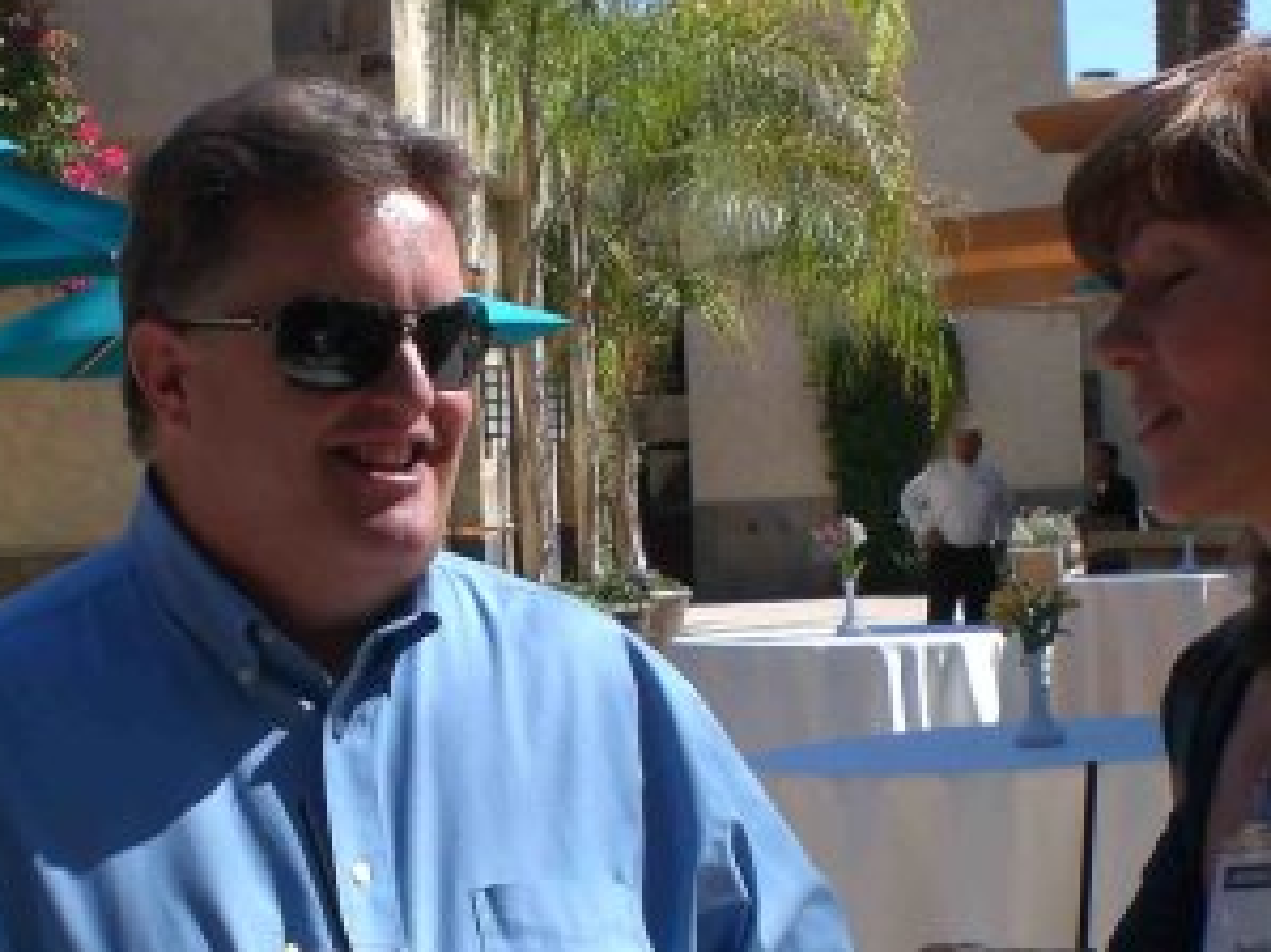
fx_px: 3267
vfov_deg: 16.5
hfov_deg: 22.0
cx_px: 659
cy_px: 737
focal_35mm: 89
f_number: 4.4
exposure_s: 1/320
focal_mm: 6.3
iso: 50
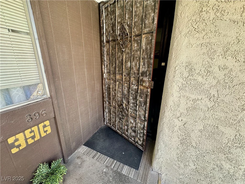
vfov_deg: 85.7
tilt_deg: -17.4
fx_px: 99
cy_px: 92
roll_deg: -1.1
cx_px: 122
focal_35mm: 14
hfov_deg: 102.1
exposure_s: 1/99
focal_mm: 2.22
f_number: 2.2
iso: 80
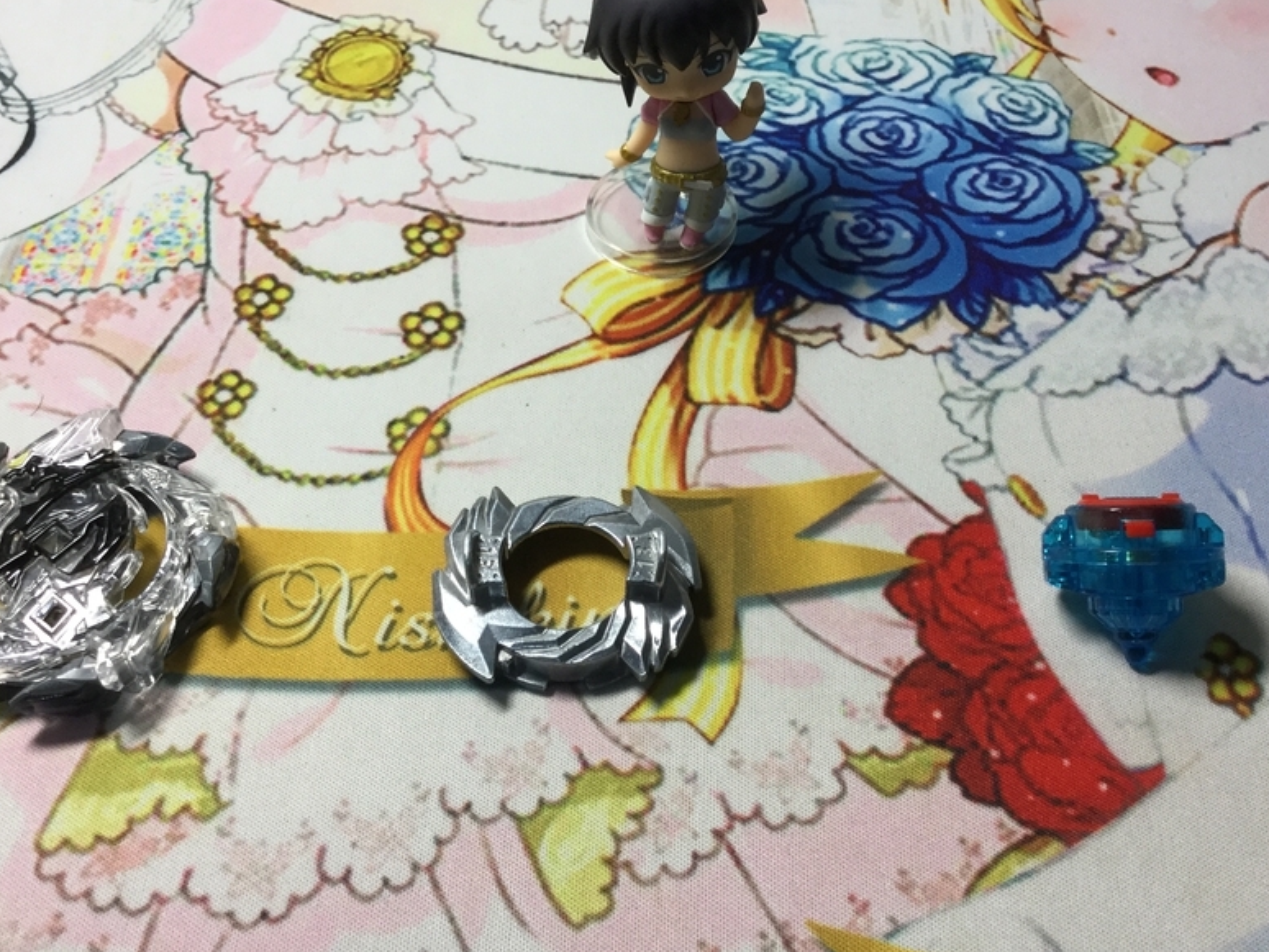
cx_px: 615
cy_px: 429
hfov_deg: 45.8
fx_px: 1503
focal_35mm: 41
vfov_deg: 35.1
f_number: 2.4
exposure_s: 1/40
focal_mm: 3.3
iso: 25
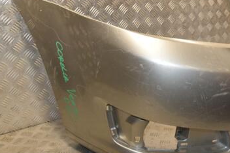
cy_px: 59
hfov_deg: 40.7
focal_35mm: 46
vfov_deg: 29.2
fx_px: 294
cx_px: 188
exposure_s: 1/200
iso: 800
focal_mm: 18
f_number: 8
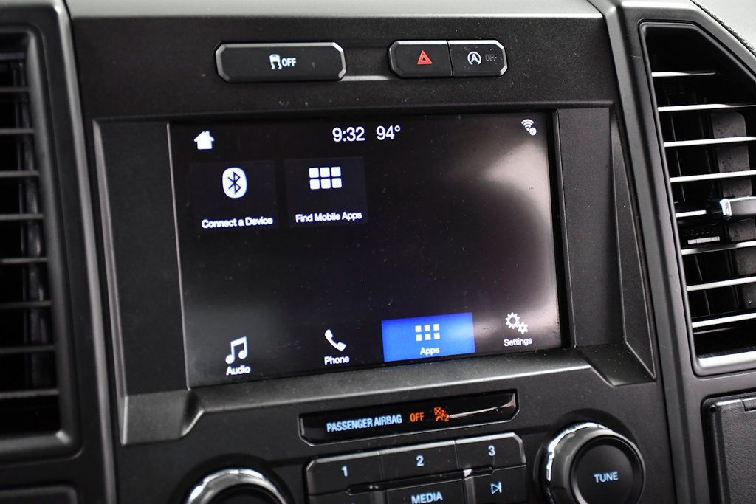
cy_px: 252
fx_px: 1323
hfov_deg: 31.9
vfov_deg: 21.6
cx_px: 378
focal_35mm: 63
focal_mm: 42
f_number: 4.5
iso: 2500
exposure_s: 1/60
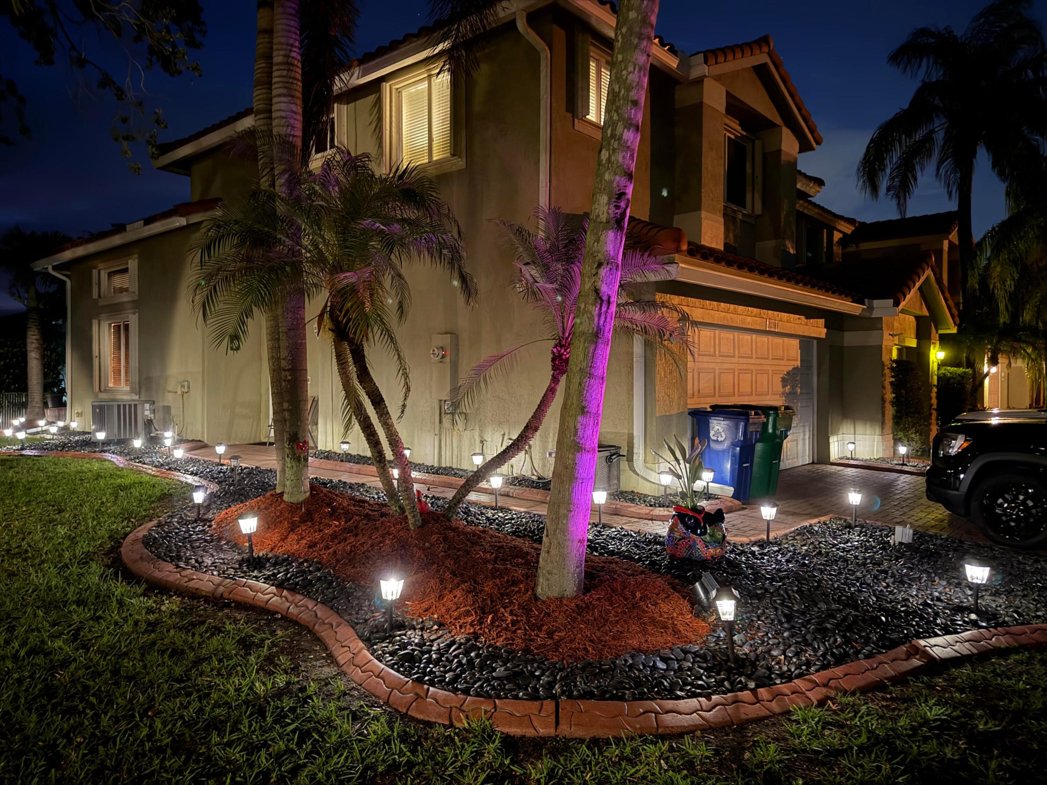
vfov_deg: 56.8
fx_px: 726
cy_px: 392
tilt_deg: -0.2
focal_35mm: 24
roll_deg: -0.2
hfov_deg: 71.6
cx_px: 524
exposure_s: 1/5
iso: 1250
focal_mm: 6.76
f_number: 1.78
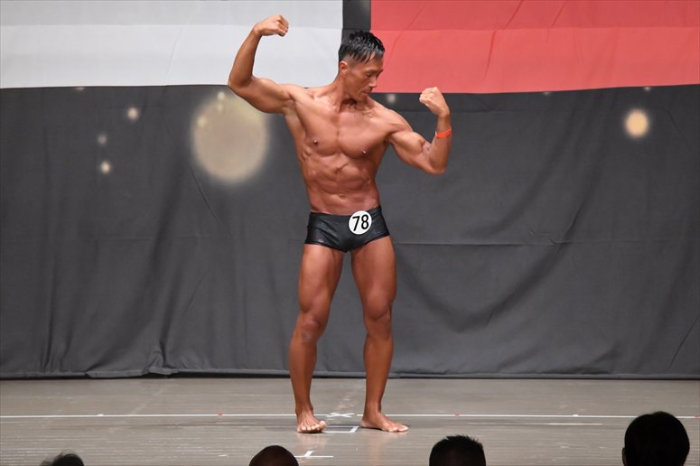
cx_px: 350
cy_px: 233
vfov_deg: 6.1
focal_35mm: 225
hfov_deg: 9.2
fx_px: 4373
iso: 8000
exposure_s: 1/400
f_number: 5.6
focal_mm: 150
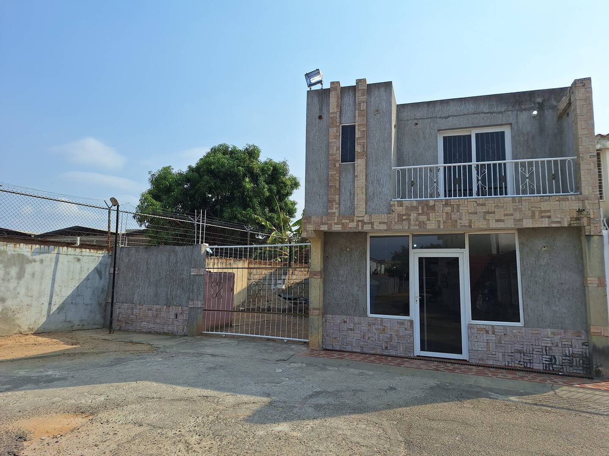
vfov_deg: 58.9
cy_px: 228
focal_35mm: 23
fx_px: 405
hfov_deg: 73.9
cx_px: 304
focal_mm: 5.54
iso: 40
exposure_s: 1/4367
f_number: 1.8
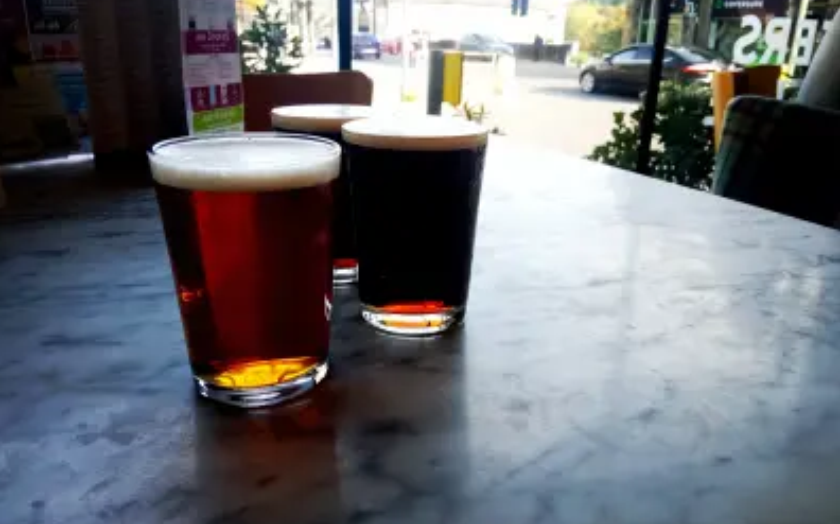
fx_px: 686
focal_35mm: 30
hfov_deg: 62.9
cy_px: 250
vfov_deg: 41.8
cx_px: 418
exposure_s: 1/130
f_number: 2
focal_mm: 3.54
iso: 112
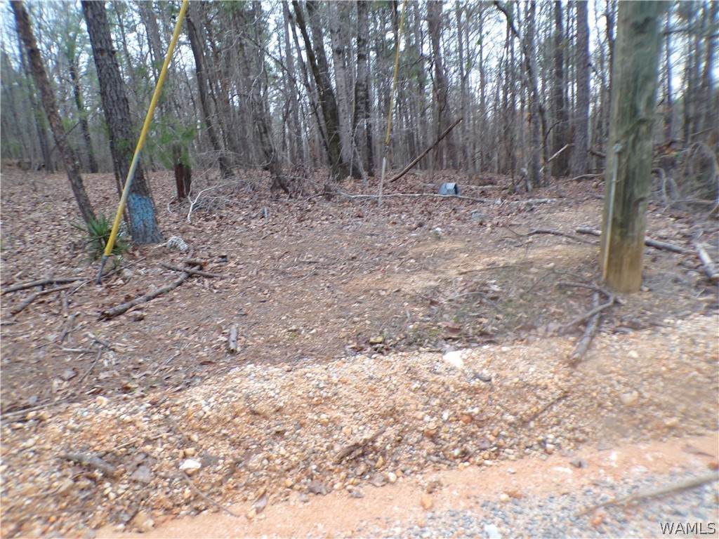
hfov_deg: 71.6
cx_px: 360
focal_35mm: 24
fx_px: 498
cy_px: 270
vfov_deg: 56.8
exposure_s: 1/70
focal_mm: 4.3
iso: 100
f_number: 3
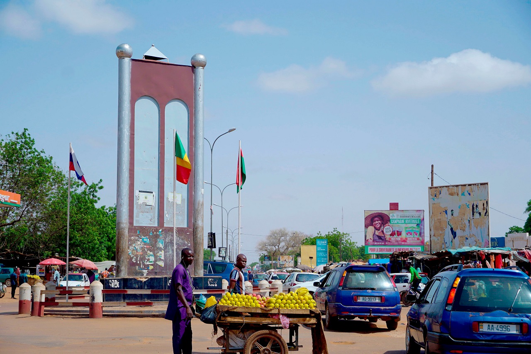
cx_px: 266
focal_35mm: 60
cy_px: 177
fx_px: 885
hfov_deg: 33.4
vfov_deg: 22.6
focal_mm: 40
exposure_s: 1/1600
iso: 800
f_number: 4.5
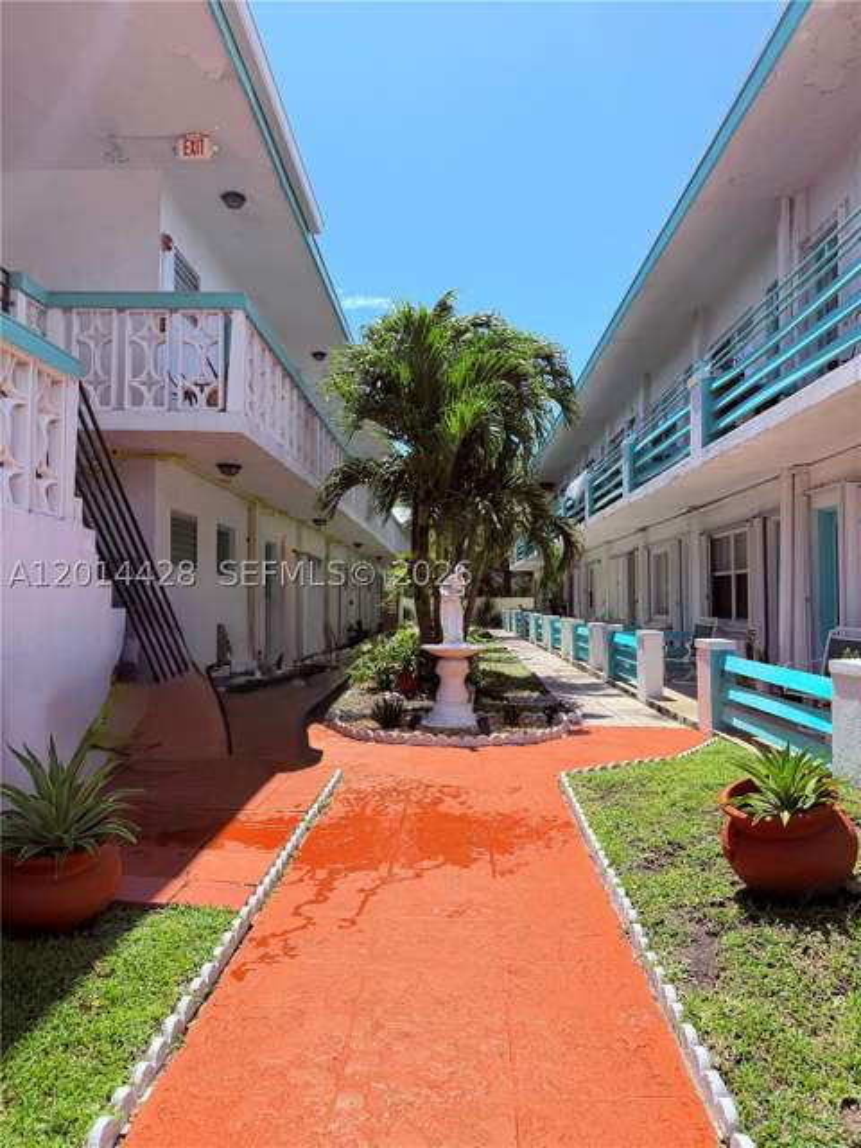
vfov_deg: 71.6
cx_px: 430
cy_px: 574
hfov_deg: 56.8
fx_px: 796
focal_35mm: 24
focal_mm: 6.76
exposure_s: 1/4167
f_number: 1.78
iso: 80
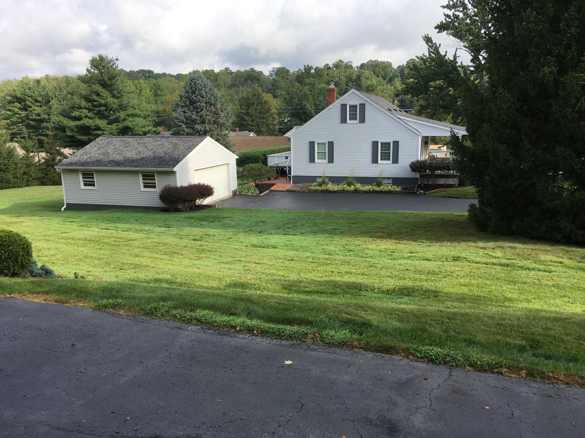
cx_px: 292
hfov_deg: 61.7
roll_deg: +1.8
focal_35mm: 29
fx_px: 490
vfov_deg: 48.2
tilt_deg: -11.4
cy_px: 219
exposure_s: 1/545
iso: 25
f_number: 2.2
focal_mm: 4.15
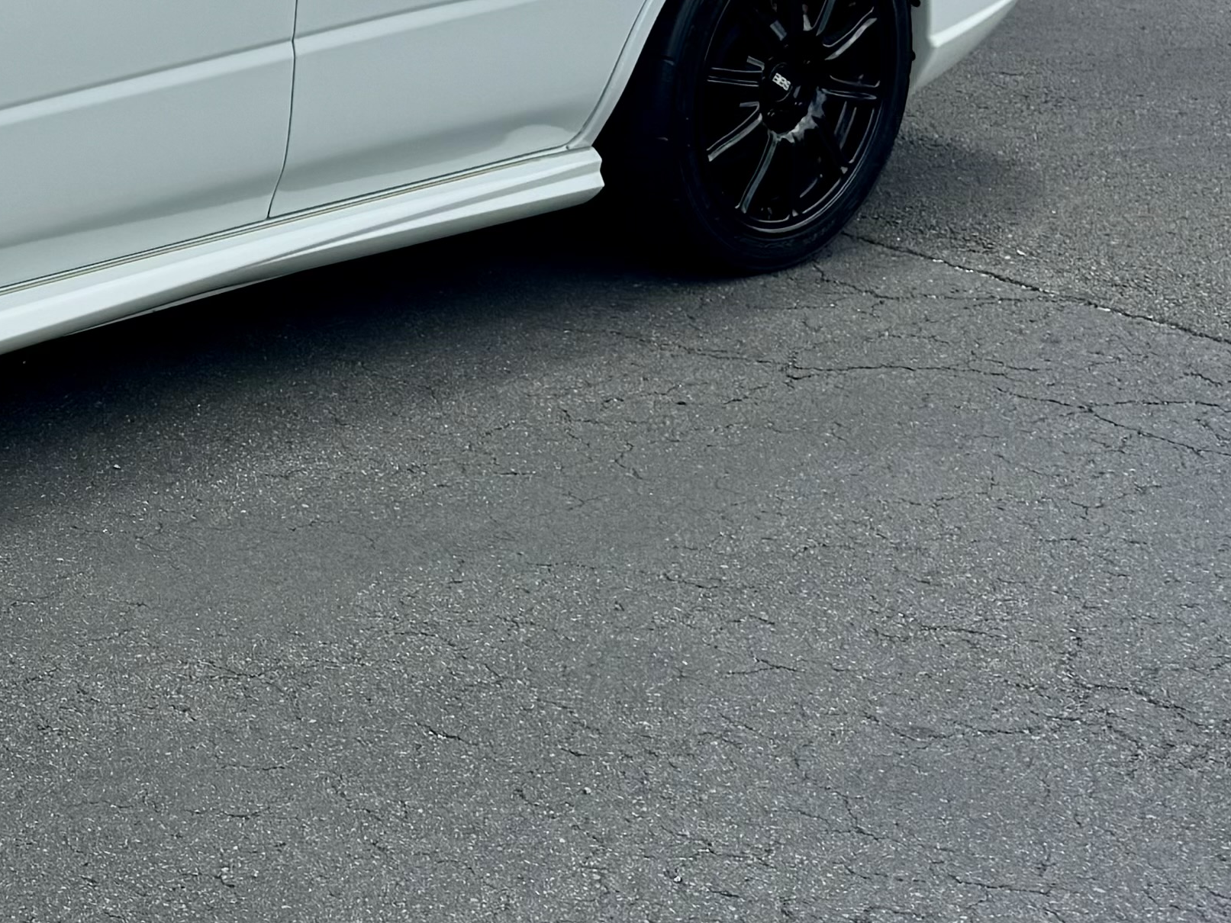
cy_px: -87
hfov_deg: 21.5
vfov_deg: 16.8
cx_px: -224
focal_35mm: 85
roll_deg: -0.2
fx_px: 3023
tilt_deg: -13.9
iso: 80
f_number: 1.78
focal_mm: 6.76
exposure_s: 1/4950
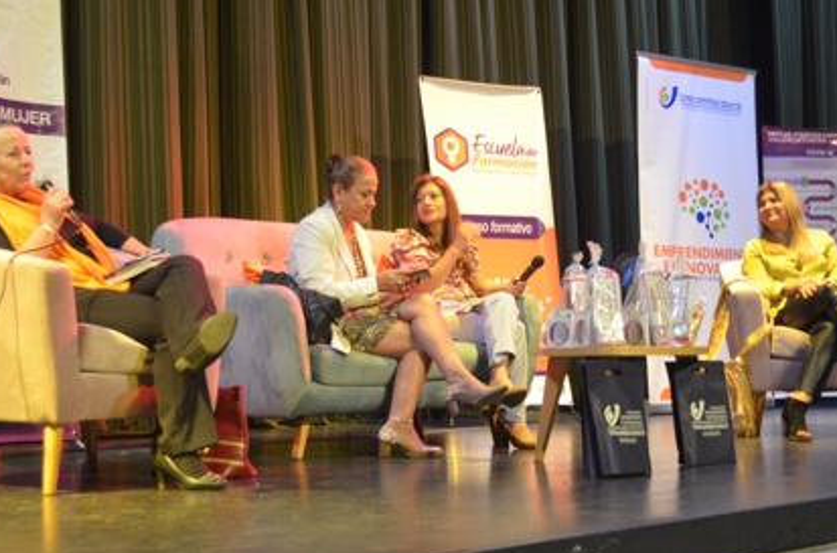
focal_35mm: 60
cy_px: 300
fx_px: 1391
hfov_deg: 33.5
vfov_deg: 22.5
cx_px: 436
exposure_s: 1/20
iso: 800
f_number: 4.5
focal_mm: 30
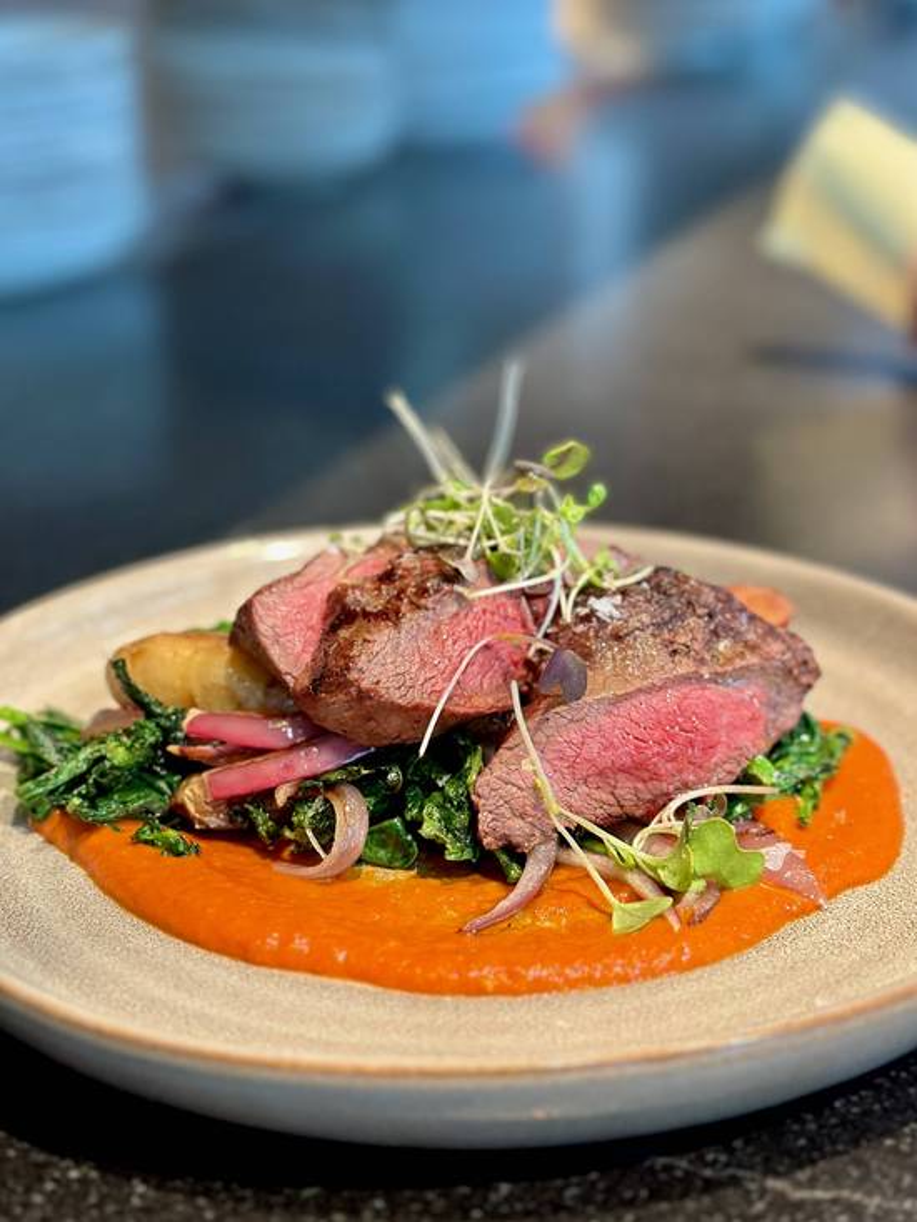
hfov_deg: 30.3
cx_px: 458
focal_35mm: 48
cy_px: 611
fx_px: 1695
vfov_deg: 39.7
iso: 250
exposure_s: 1/60
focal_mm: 6.86
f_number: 1.78
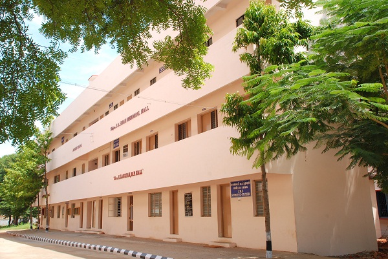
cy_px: 130
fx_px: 421
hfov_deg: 49.5
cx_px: 194
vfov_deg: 34.3
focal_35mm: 39
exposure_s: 1/80
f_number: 13
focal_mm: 26
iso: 250
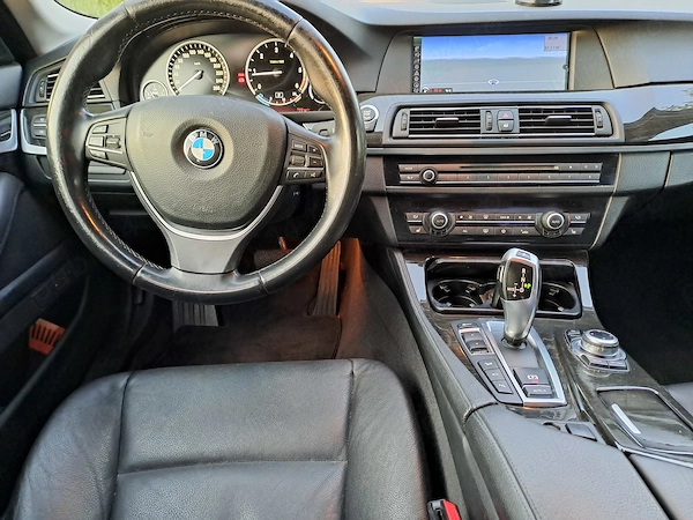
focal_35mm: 25
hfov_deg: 69.4
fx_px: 500
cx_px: 346
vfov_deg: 54.9
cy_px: 260
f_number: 1.8
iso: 320
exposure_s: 1/24
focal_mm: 4.65
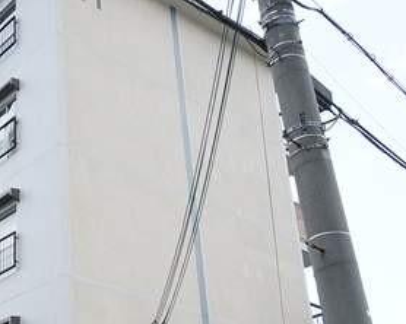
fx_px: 700
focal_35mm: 58
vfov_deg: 25.5
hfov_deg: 29.6
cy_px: 275
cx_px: -25
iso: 100
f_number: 6.3
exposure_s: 1/80
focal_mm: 15
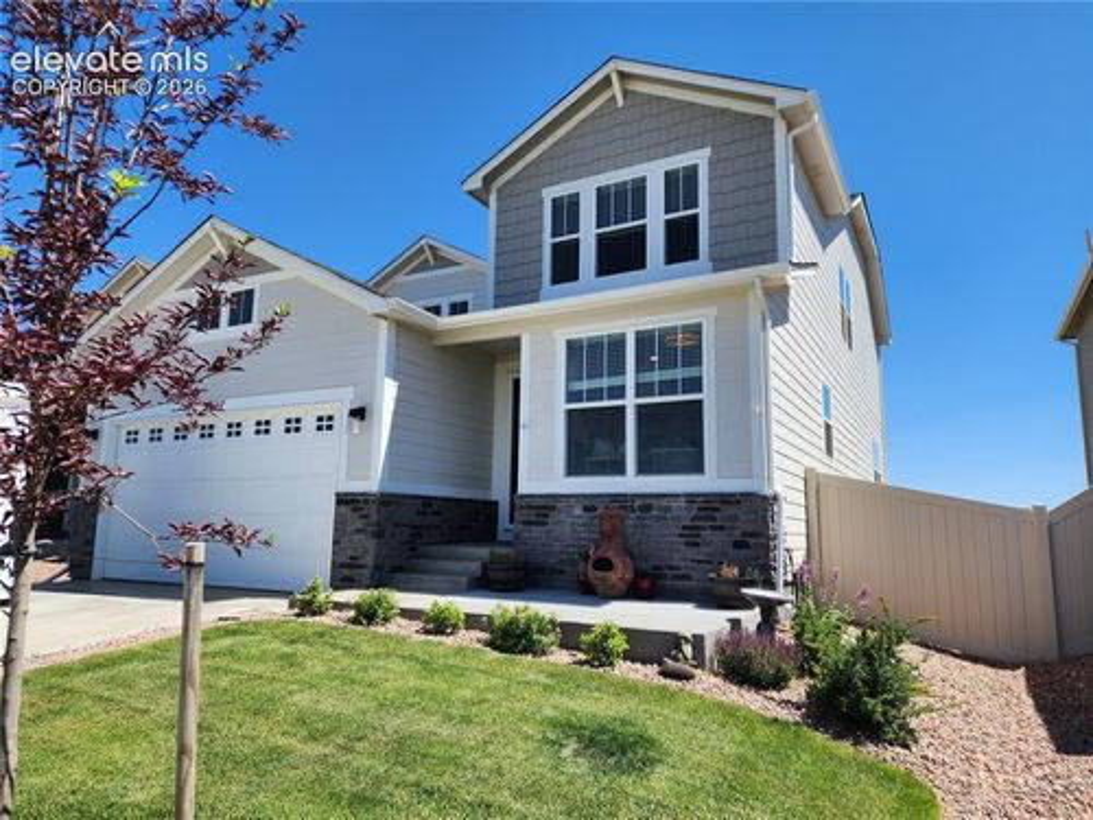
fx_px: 726
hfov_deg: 73.9
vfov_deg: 58.9
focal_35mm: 23
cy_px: 410
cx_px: 546
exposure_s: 1/779
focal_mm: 6.4
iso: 12
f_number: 1.8
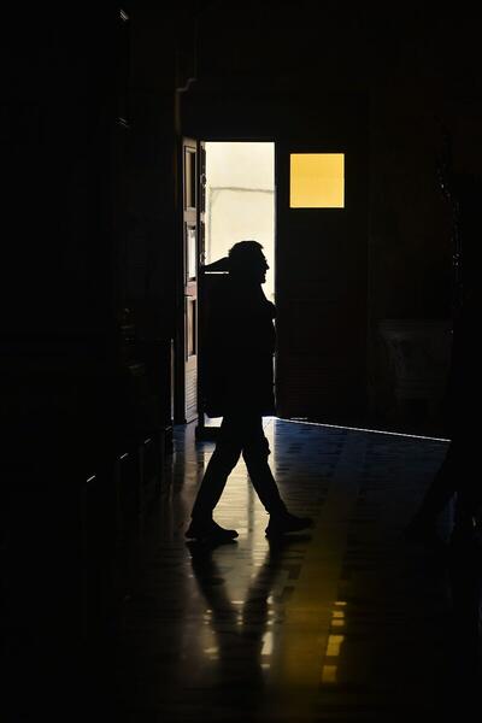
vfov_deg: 18.9
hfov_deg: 12.7
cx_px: 241
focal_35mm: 108
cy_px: 362
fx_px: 2169
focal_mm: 72
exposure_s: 1/100
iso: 100
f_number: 5.6
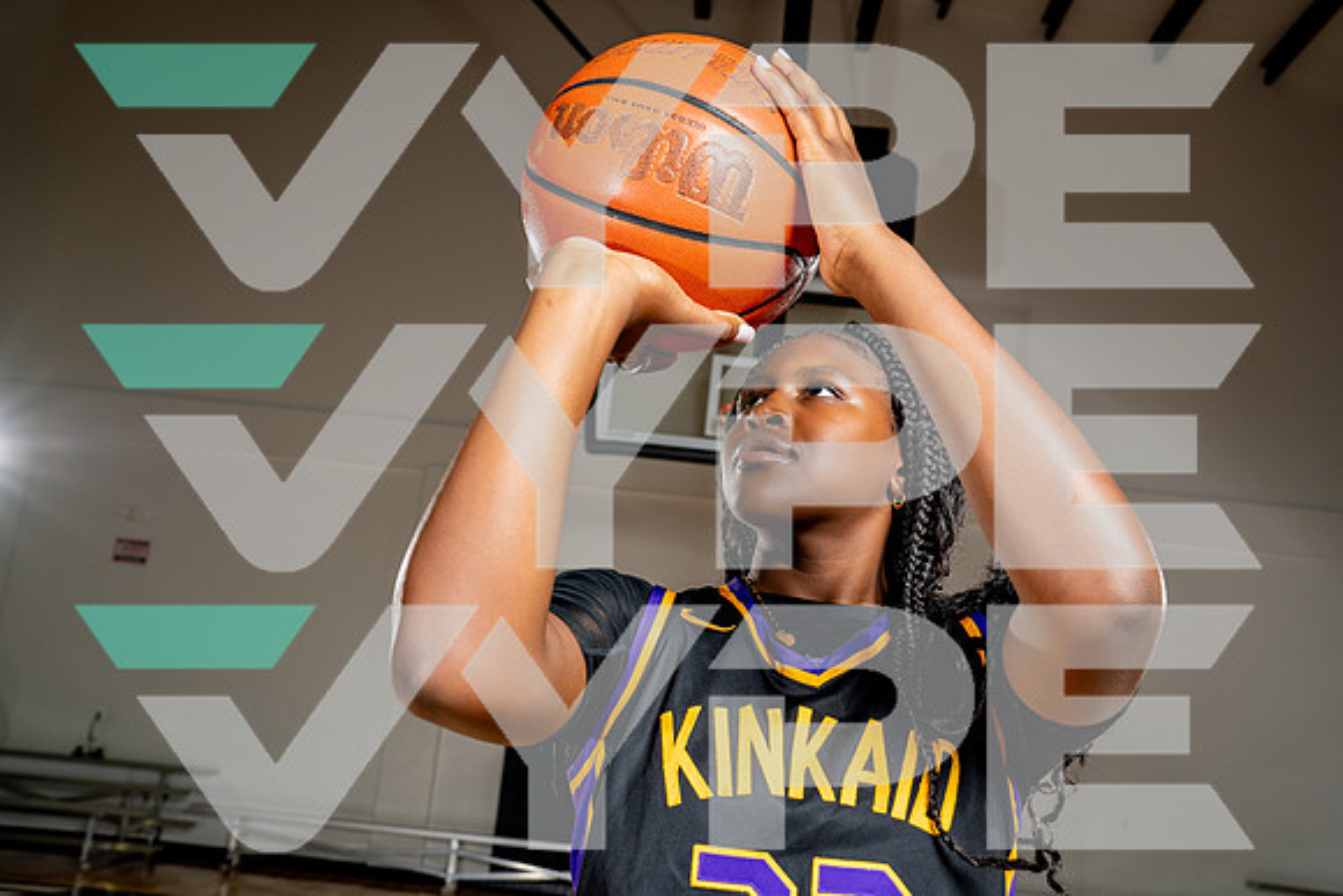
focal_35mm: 33
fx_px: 1231
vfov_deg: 40.0
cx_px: 672
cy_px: 448
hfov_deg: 57.2
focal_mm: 33
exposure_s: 1/250
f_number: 5.6
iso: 200
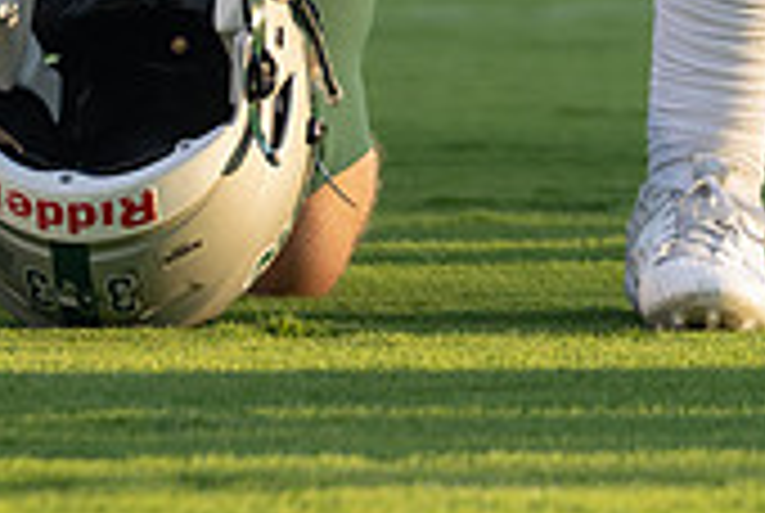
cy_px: -612
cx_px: 394
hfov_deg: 2.6
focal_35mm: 798
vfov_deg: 1.7
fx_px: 16987
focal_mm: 151
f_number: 3.2
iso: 500
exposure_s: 1/1250
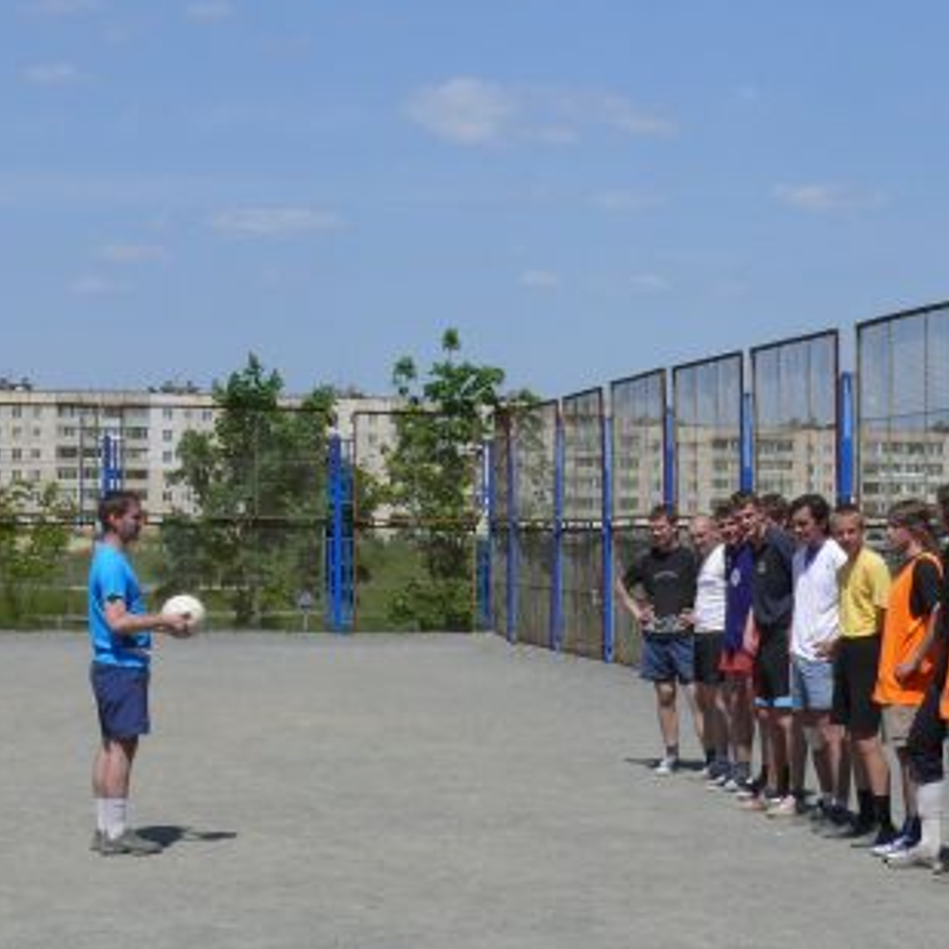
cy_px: 620
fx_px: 2978
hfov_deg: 18.0
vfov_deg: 18.1
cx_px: 728
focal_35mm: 96
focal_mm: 10.8
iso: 100
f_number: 8
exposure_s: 1/400
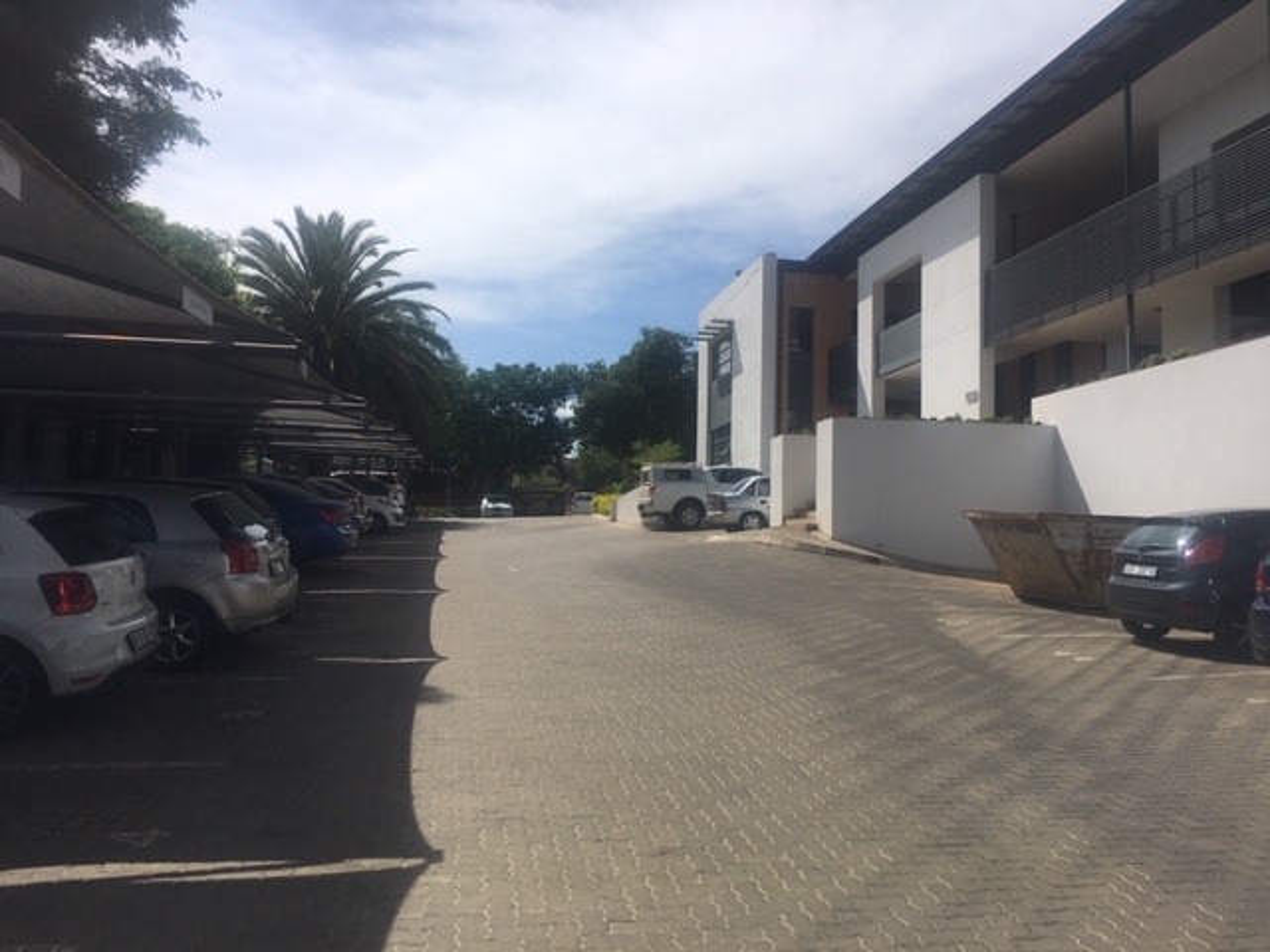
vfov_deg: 48.2
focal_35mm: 29
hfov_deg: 61.7
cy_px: 476
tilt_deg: +4.4
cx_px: 635
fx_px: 1064
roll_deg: -0.6
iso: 25
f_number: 2.2
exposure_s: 1/4049
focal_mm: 4.15
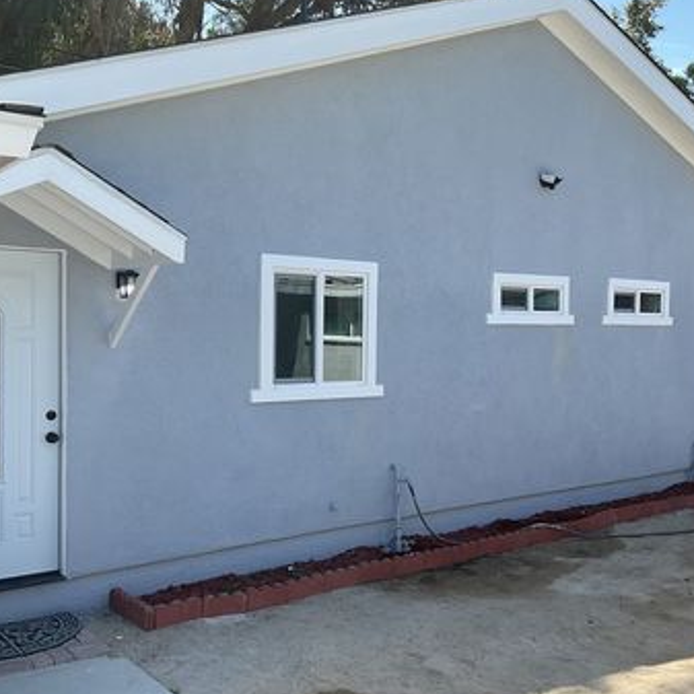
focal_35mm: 38
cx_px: 375
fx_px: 862
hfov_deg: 43.8
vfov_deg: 43.9
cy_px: 355
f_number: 1.8
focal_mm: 3
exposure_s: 1/1015
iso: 16
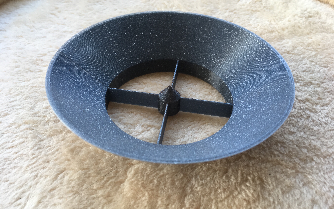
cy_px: 111
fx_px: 282
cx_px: 166
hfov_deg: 61.2
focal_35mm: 31
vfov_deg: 40.6
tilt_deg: -46.9
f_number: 2.2
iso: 40
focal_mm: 4.15
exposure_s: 1/100
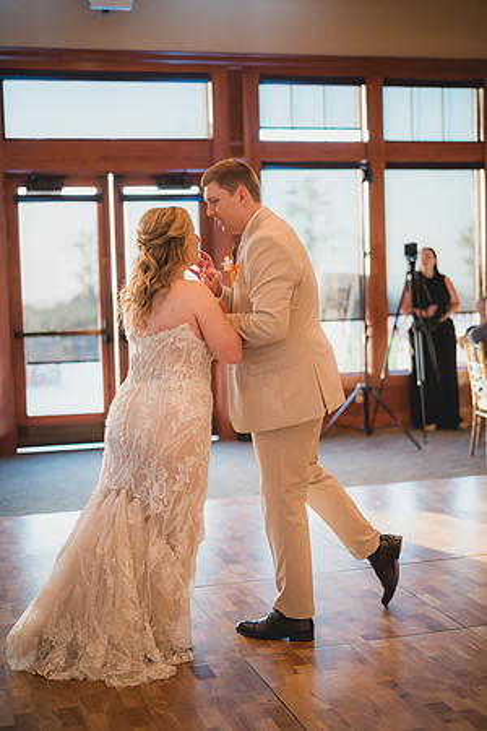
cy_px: 366
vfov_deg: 39.6
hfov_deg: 27.0
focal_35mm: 50
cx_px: 244
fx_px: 1015
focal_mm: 50
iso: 1250
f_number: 1.4
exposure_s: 1/1250
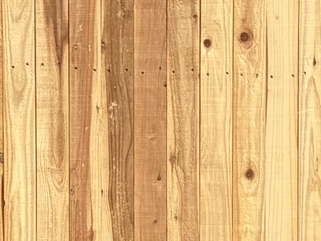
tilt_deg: -2.7
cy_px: 220
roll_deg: -0.2
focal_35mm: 186
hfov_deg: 10.6
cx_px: 33
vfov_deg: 8.0
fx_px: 1725
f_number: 1.6
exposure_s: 1/3831
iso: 64
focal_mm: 5.96
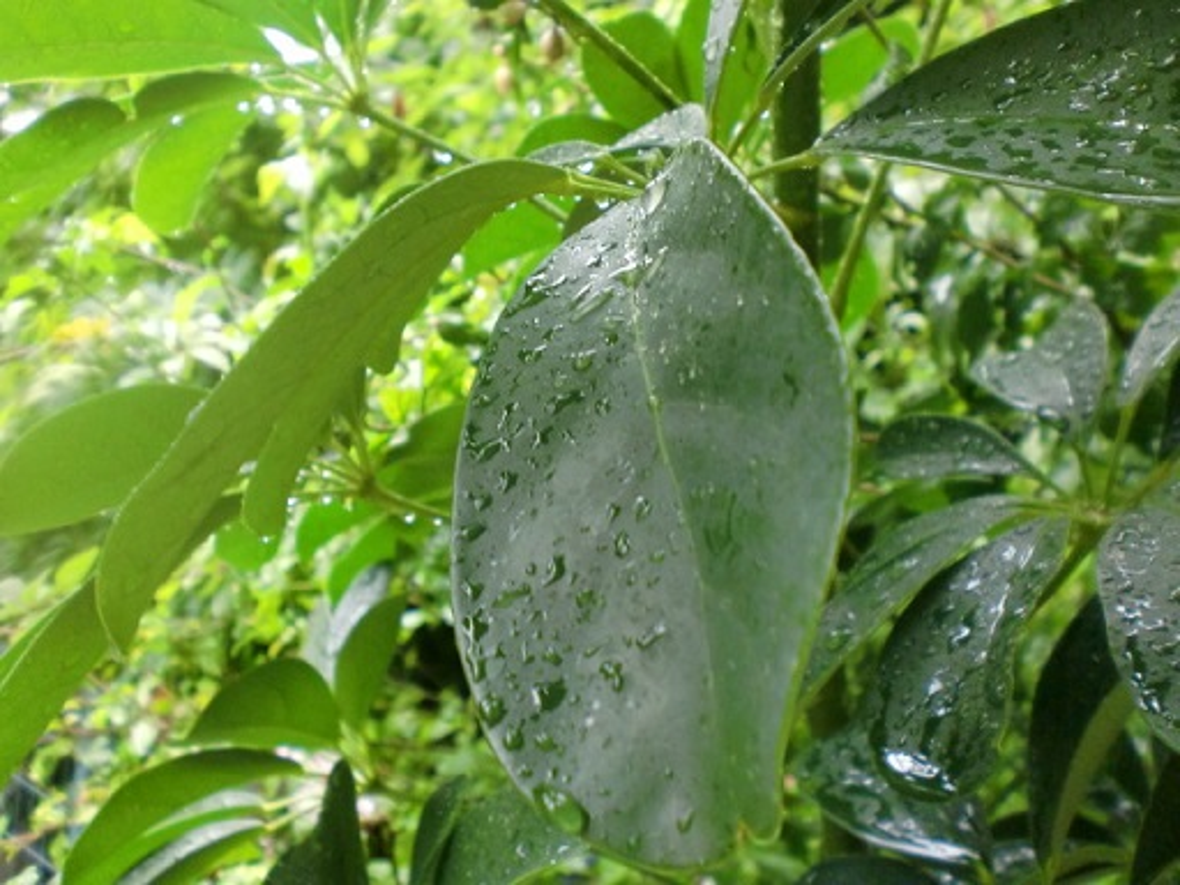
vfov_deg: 40.7
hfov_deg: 52.6
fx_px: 1193
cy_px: 442
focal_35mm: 35
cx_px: 590
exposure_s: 1/60
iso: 250
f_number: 3.1
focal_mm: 6.3
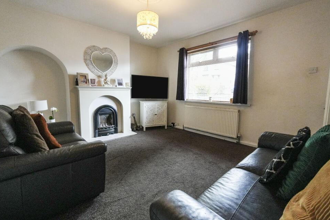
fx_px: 147
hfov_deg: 96.7
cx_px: 162
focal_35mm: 16
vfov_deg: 73.7
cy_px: 106
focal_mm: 10
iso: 3200
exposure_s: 1/160
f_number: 4
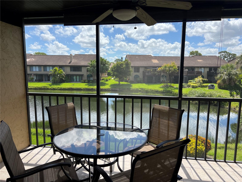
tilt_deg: -7.4
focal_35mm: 26
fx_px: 182
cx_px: 121
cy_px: 91
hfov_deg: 67.3
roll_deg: -0.1
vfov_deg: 53.1
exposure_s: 1/2513
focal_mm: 5.7
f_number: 1.5
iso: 50
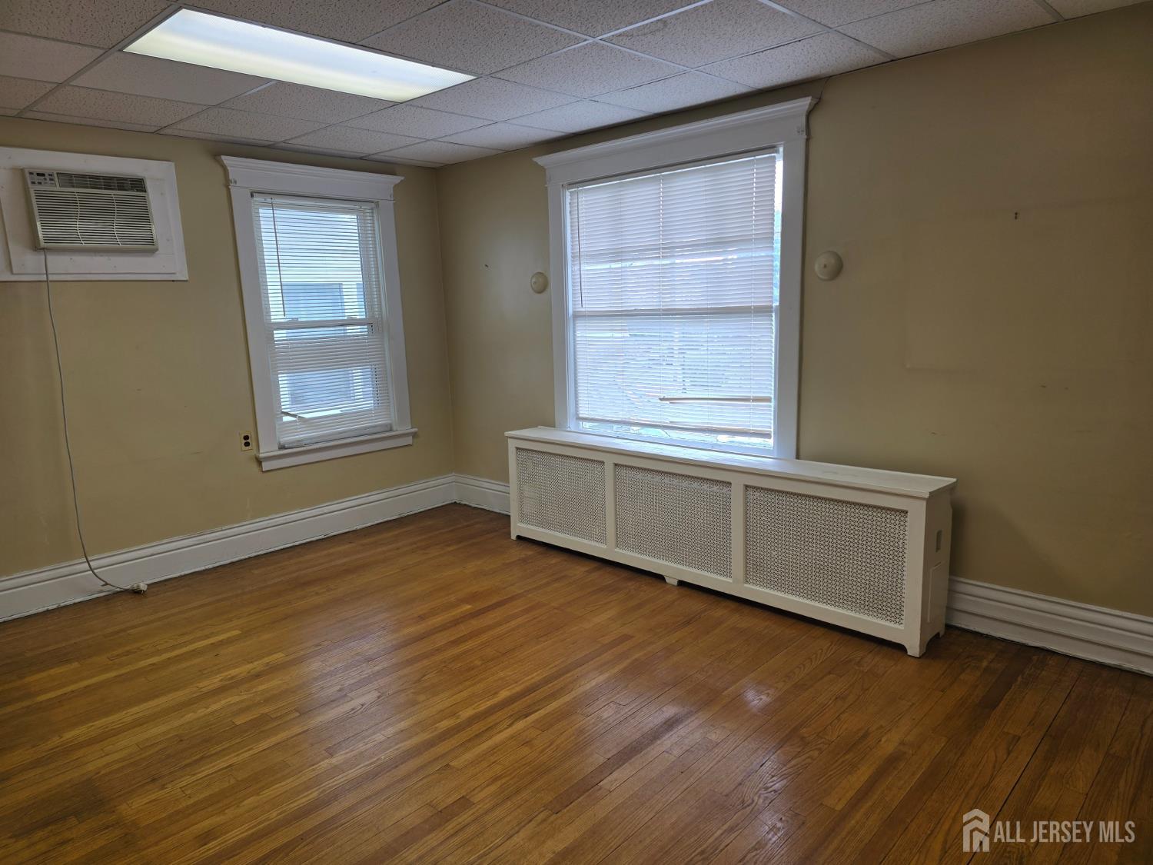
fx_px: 766
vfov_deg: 58.9
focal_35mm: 23
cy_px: 432
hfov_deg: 73.9
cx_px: 576
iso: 32
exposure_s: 1/120
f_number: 1.7
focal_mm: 6.3
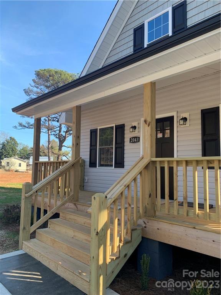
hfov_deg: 53.1
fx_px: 221
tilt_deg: +5.7
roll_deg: -2.1
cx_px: 110
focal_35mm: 26
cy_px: 148
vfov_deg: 67.3
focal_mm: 4.25
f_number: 1.8
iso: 25
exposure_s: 1/459
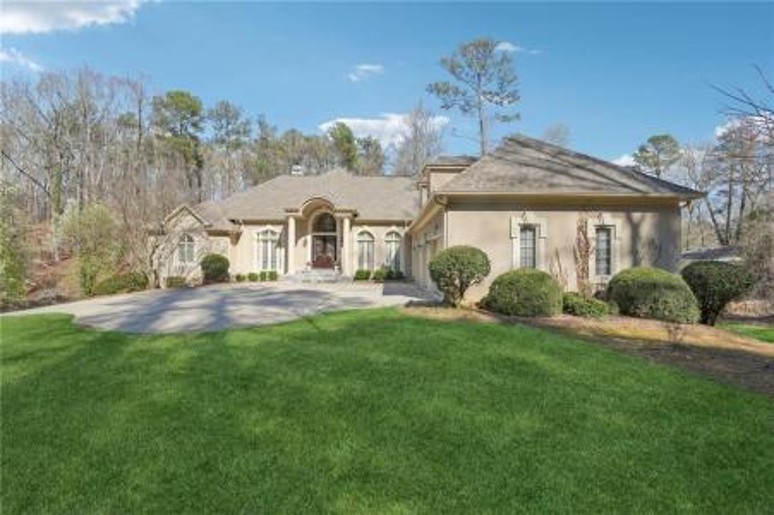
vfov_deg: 81.1
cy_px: 258
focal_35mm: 14
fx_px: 301
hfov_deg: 104.3
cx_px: 387
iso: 100
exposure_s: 1/125
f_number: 8
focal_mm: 14
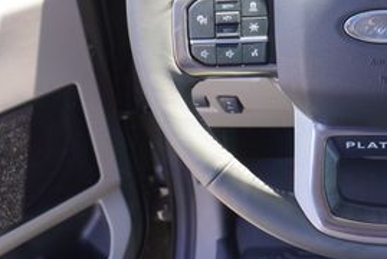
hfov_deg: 33.6
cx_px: 328
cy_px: 7
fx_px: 613
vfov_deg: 23.0
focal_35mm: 57
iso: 125
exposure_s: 1/60
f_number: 4
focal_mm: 16
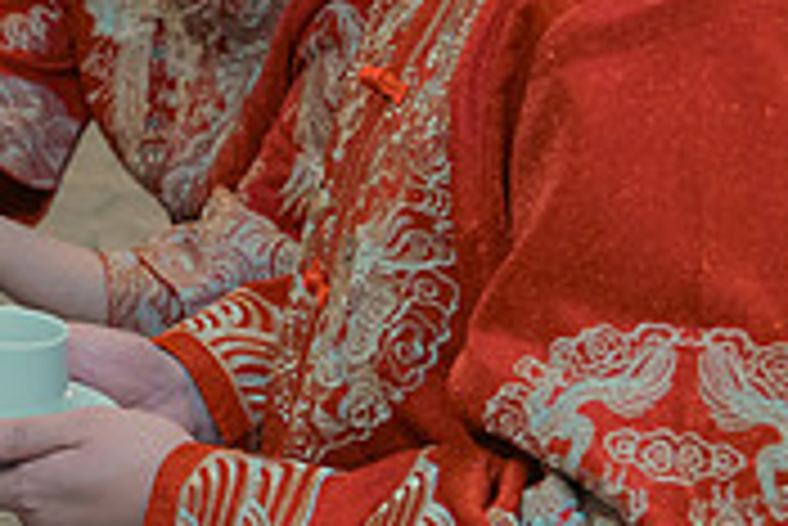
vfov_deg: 10.1
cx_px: -468
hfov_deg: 13.9
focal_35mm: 136
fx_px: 2979
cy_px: 110
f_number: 3.5
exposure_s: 1/160
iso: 2500
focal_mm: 41
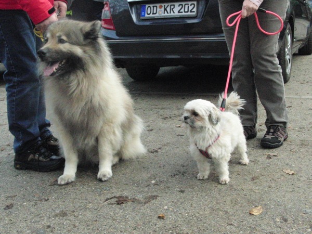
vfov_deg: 33.6
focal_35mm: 43
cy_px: 117
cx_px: 156
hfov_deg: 43.9
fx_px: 388
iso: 1600
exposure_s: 1/320
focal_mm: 7.54
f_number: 8.8
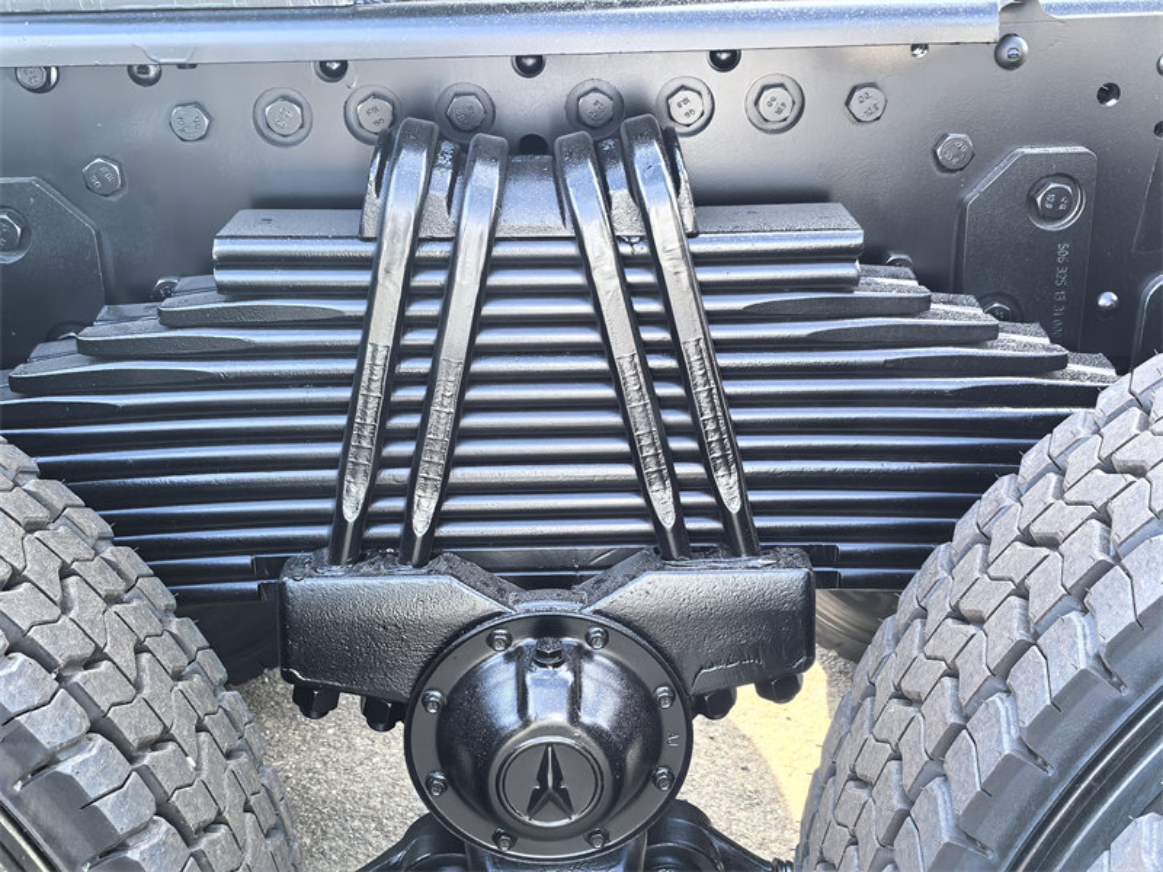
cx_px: 582
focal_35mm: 45
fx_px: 1512
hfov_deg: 42.1
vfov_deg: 32.2
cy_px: 436
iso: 125
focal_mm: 5.75
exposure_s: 1/965
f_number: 2
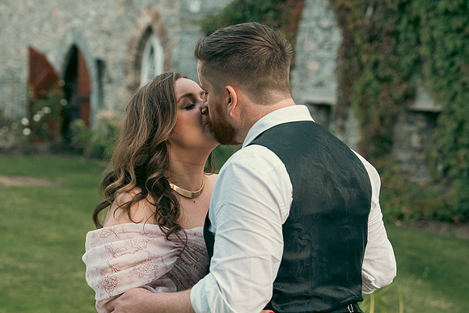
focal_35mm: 99
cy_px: 156
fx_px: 1290
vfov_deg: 13.8
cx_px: 234
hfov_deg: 20.6
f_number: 3.5
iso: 2500
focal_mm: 66
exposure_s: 1/160
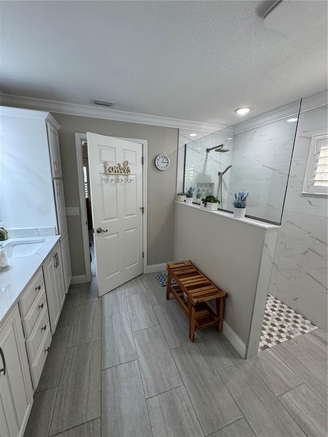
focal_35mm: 14
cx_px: 164
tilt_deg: -11.6
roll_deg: -1.1
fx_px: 177
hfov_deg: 85.7
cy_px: 218
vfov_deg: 102.1
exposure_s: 1/120
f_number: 2.2
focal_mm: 2.22
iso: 200
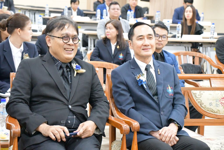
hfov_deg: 21.9
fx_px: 579
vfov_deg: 14.7
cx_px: 112
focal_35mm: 93
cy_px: 75
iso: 12800
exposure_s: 1/125
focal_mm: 62
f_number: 5
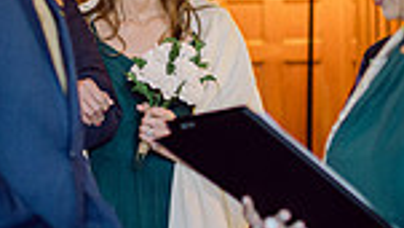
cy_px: 110
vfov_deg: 8.5
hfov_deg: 15.1
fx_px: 1521
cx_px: 187
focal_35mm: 142
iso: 1000
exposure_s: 1/160
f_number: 1.4
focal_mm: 35
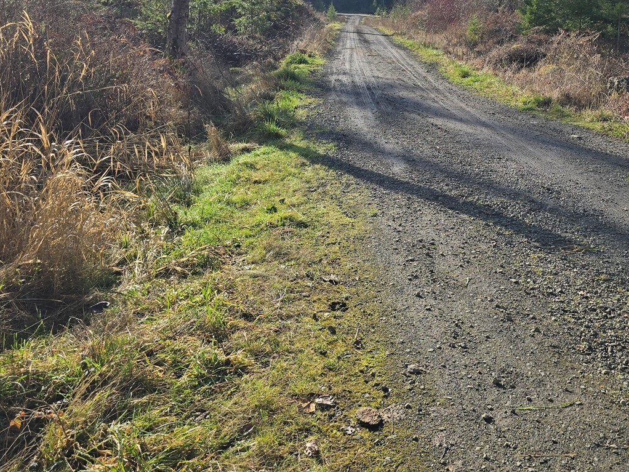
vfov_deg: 38.5
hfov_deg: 50.0
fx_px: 654
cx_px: 441
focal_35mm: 36
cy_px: 110
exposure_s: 1/892
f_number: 1.7
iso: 12
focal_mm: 6.3
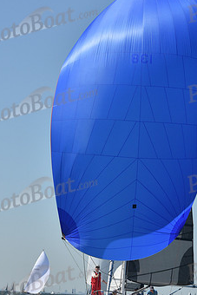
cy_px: 138
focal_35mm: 157
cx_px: 143
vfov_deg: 13.1
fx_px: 1287
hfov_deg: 8.7
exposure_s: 1/1250
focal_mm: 92
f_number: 8
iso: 250
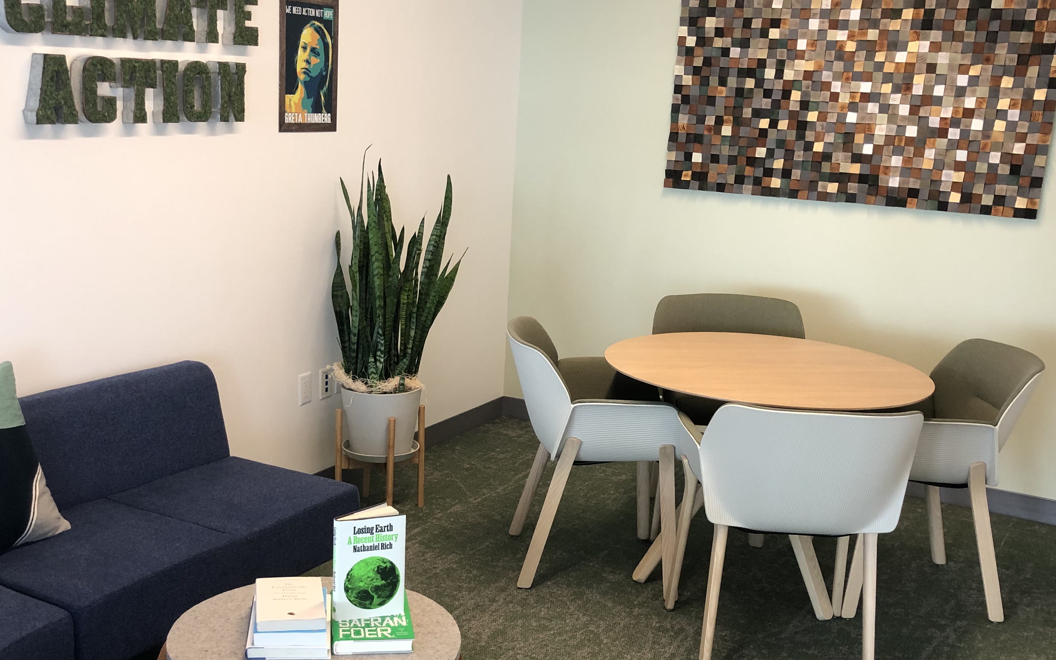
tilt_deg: -16.2
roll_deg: -1.7
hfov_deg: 48.1
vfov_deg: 31.0
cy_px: 438
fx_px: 1180
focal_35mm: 41
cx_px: 455
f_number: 1.8
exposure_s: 1/24
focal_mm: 3.99
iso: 40
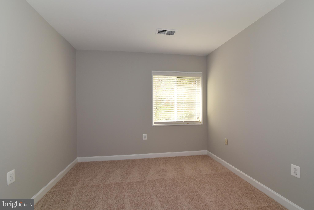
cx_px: 157
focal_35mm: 16
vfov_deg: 73.8
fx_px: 140
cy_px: 105
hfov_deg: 96.7
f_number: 7.1
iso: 1600
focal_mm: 16
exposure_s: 1/60
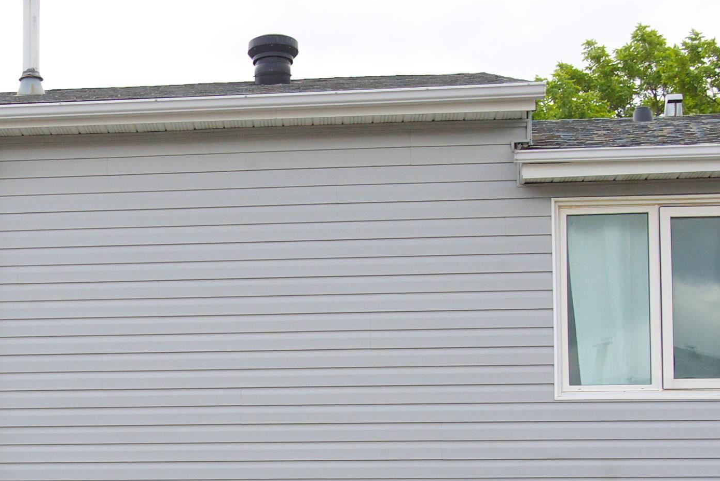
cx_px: -18
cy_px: 459
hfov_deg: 21.5
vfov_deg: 14.8
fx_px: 1821
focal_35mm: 91
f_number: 13
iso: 800
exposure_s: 1/350
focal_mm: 28
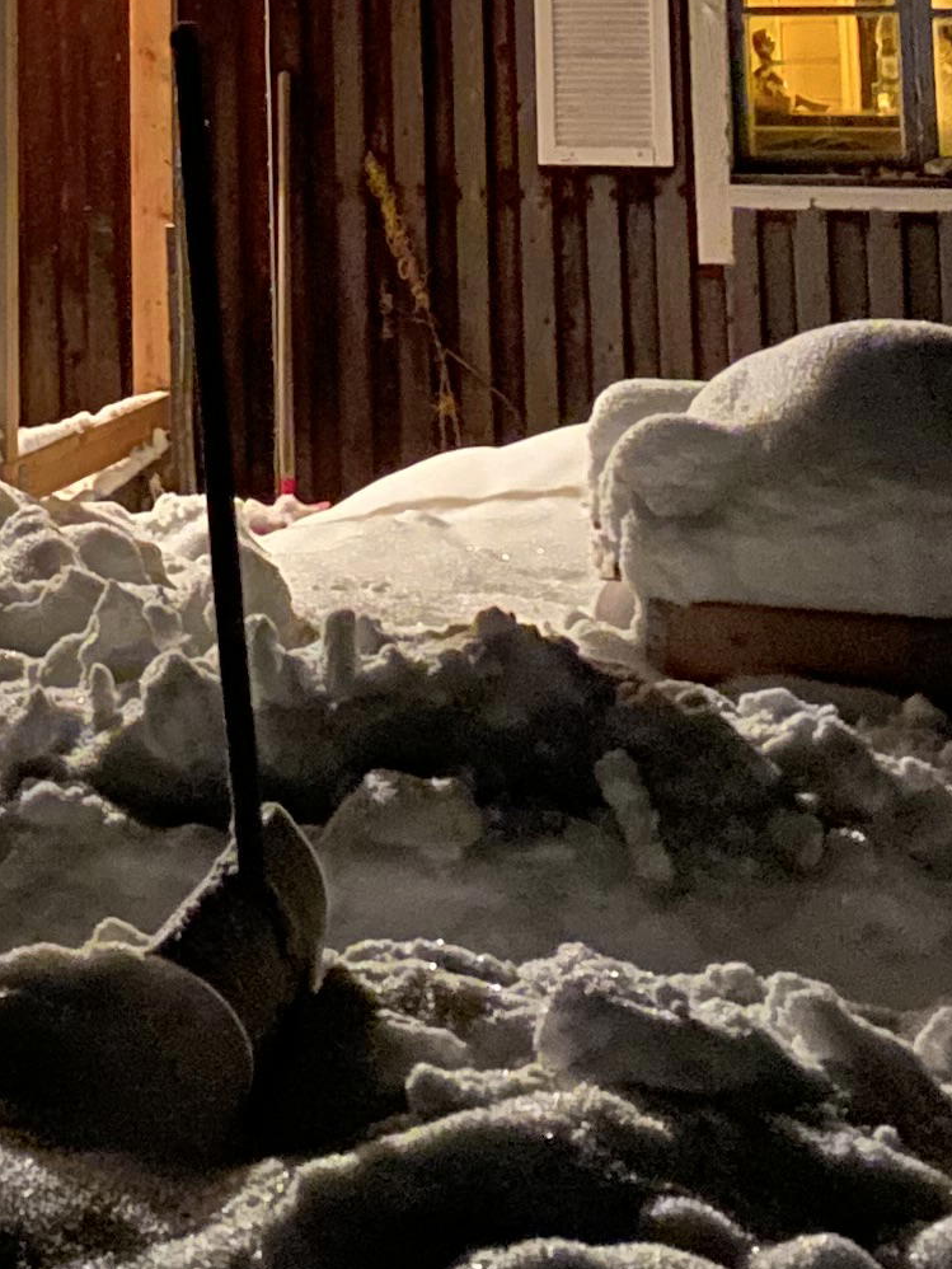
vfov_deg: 17.5
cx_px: 131
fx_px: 3849
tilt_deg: +7.1
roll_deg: +0.7
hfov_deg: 14.0
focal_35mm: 105
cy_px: -415
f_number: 1.8
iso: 1250
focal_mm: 4.25
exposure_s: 1/2
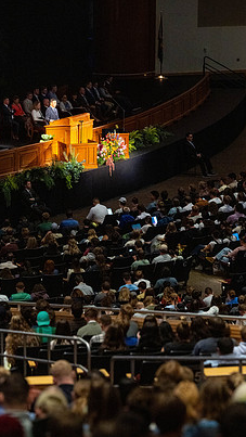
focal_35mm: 187
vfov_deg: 11.5
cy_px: 224
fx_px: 2166
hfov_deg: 6.5
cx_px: 132
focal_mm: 160
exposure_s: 1/125
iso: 4000
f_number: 4
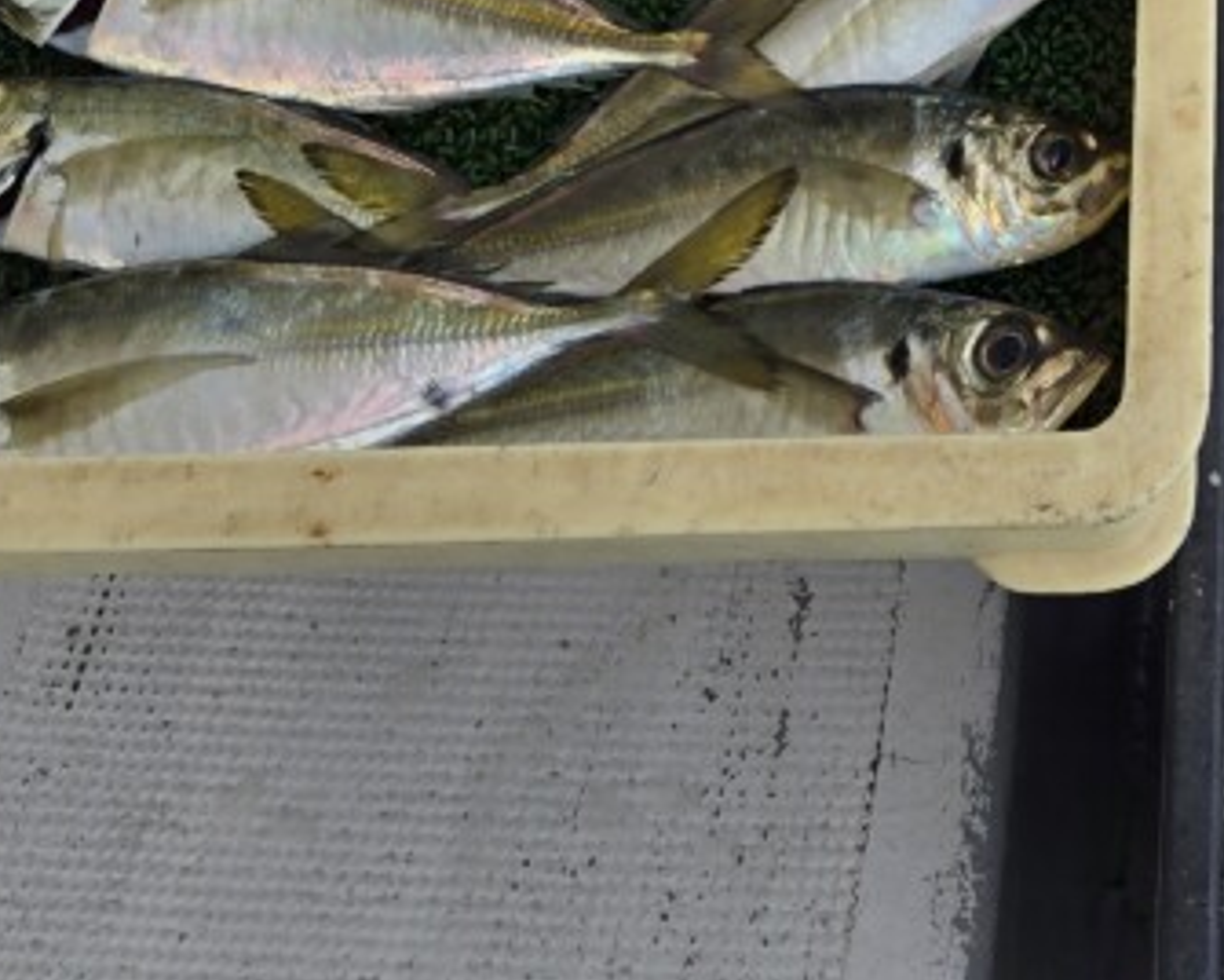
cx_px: 1257
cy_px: -549
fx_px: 2427
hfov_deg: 26.6
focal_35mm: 67
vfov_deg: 19.5
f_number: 1.8
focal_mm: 5.4
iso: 25
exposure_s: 1/1899
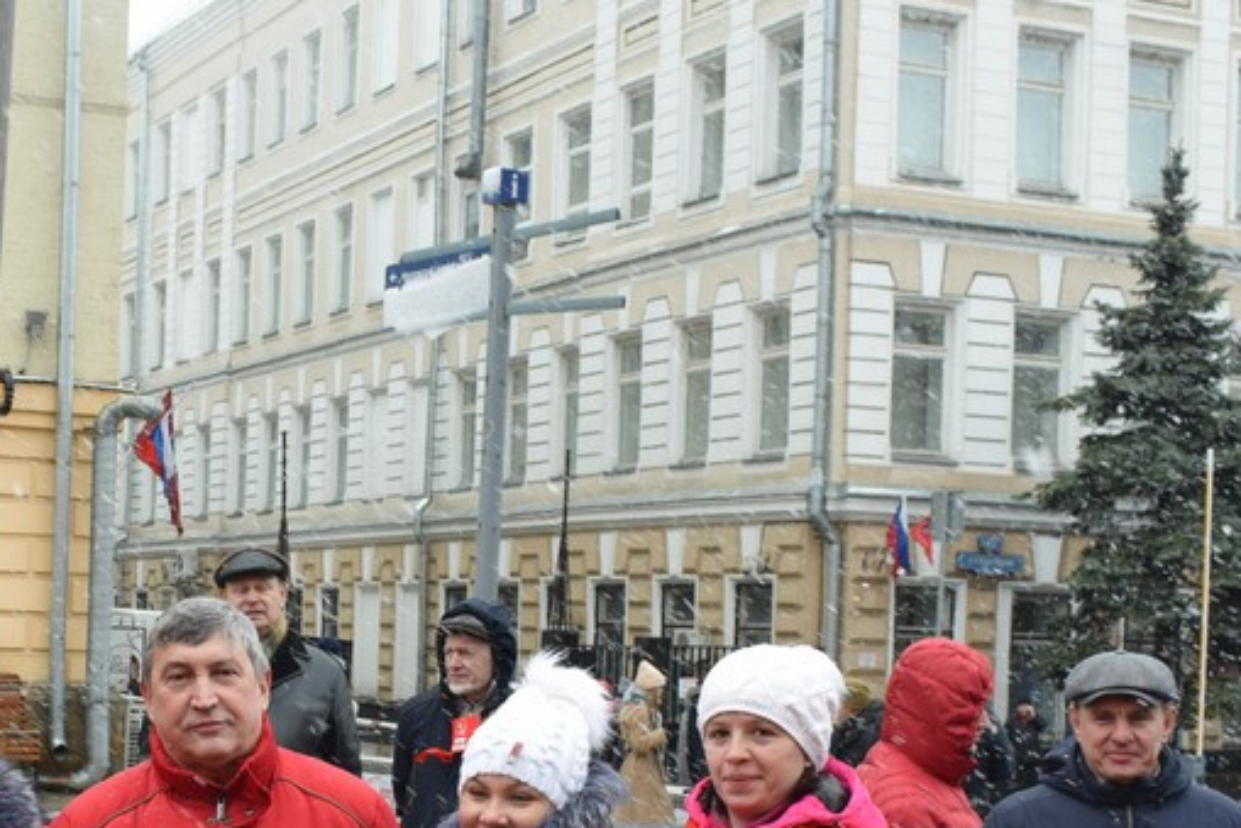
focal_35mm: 68
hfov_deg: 29.1
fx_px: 2345
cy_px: 645
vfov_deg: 19.8
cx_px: 283
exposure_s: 1/125
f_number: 5.6
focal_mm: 20
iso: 400
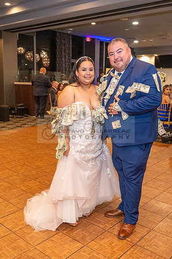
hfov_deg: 36.9
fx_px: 258
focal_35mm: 36
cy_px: 130
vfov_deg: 53.1
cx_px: 90
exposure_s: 1/200
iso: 2500
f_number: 2.8
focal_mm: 24
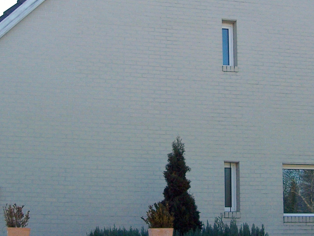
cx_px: 156
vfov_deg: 19.4
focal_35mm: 76
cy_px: 82
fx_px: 690
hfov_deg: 25.6
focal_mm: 6.3
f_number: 2.8
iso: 80
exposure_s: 1/800
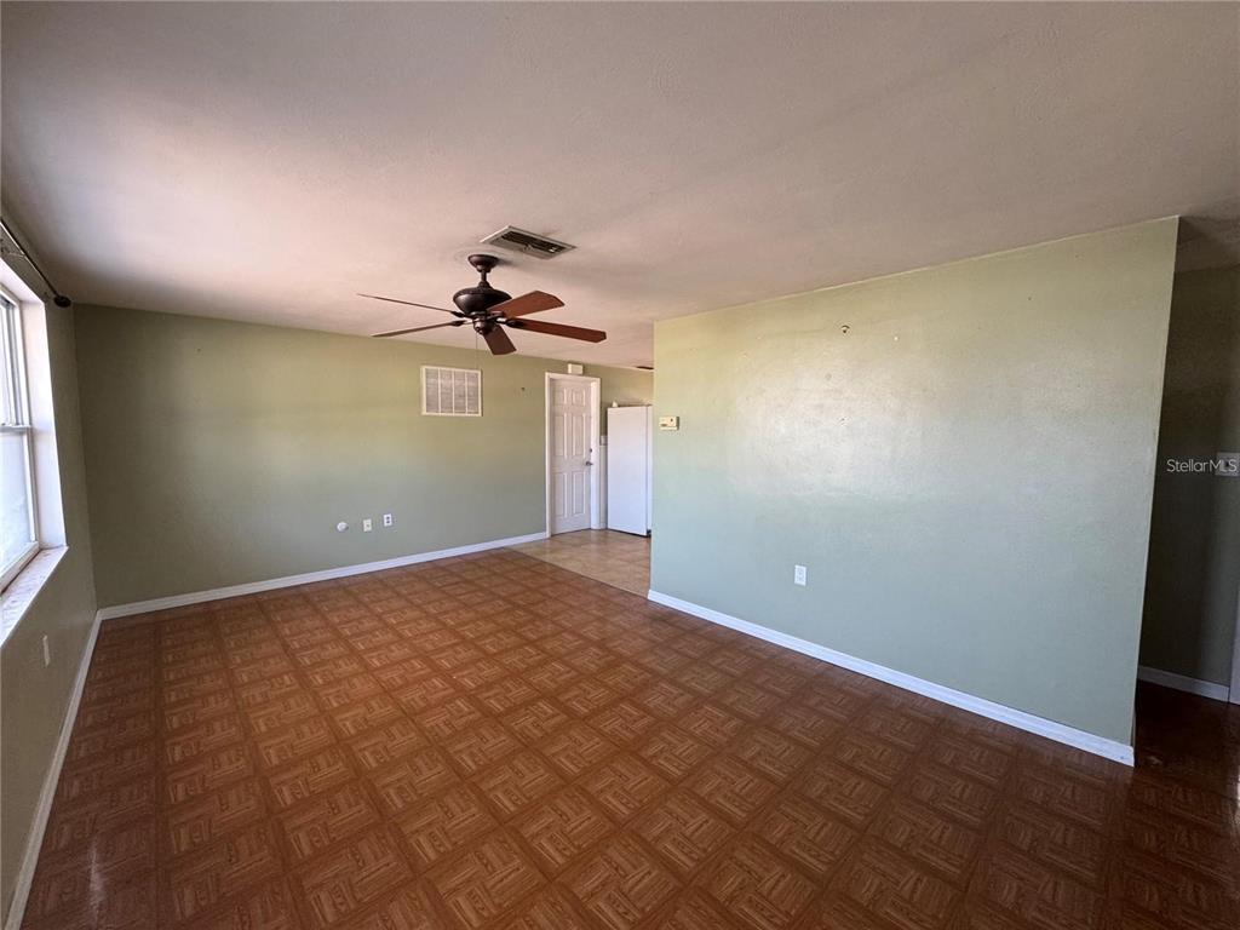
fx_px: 502
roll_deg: -0.3
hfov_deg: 102.1
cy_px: 465
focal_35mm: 14
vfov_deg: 85.7
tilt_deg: -4.2
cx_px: 620
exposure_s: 1/99
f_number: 2.2
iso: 200
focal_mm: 2.22
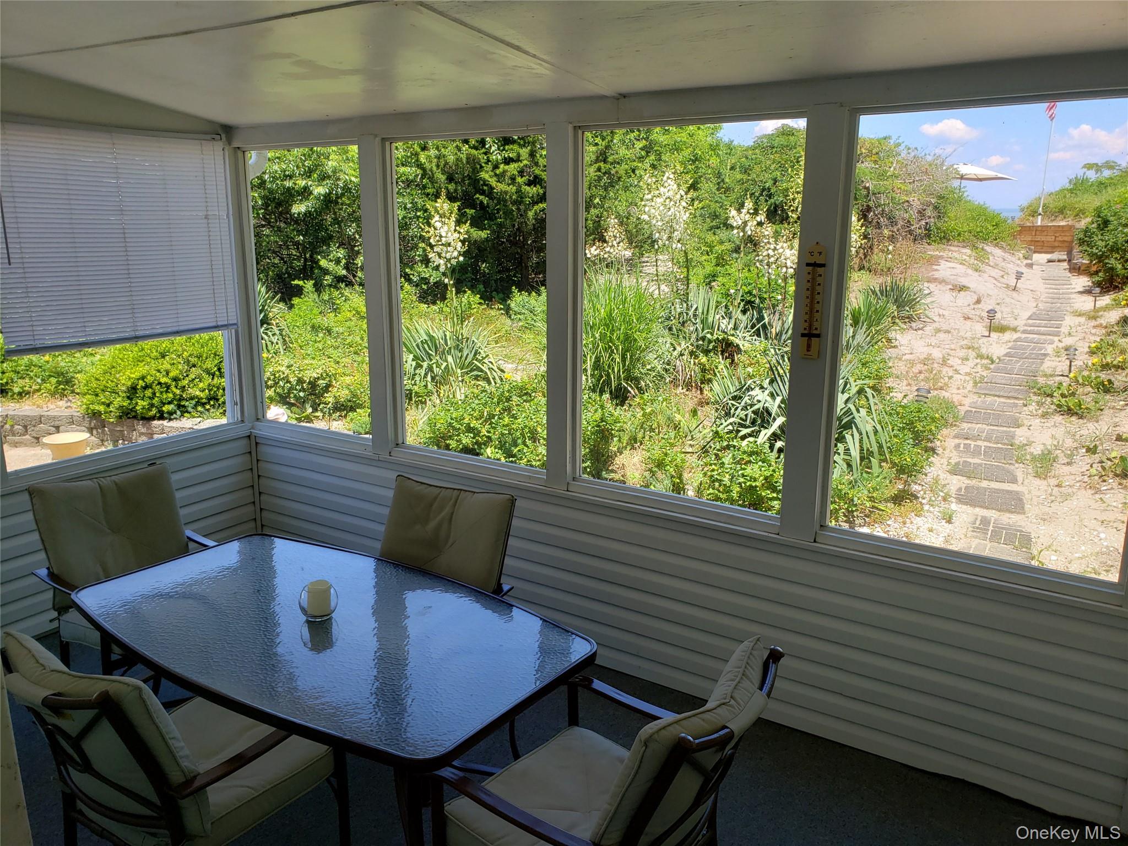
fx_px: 847
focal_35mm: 26
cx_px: 564
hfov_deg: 67.3
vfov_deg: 53.1
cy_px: 423
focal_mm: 4.3
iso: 50
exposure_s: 1/460
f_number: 2.4
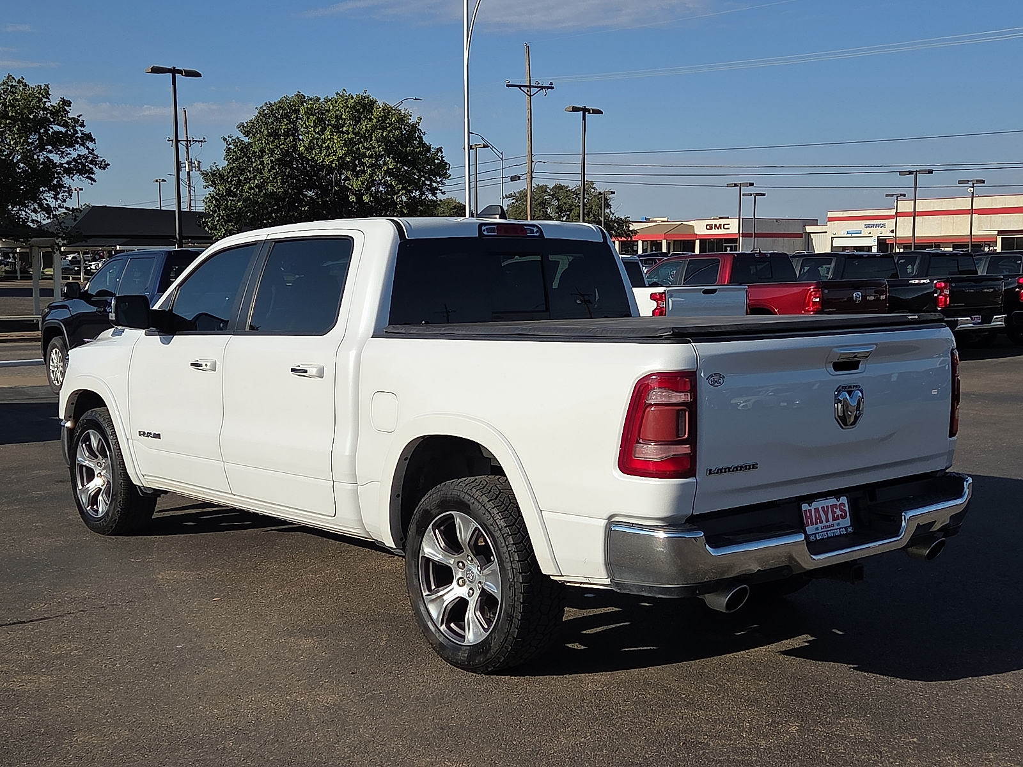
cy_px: 384
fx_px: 1300
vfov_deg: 32.9
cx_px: 512
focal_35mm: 44
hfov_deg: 42.9
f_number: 1.8
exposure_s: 1/10000
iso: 78
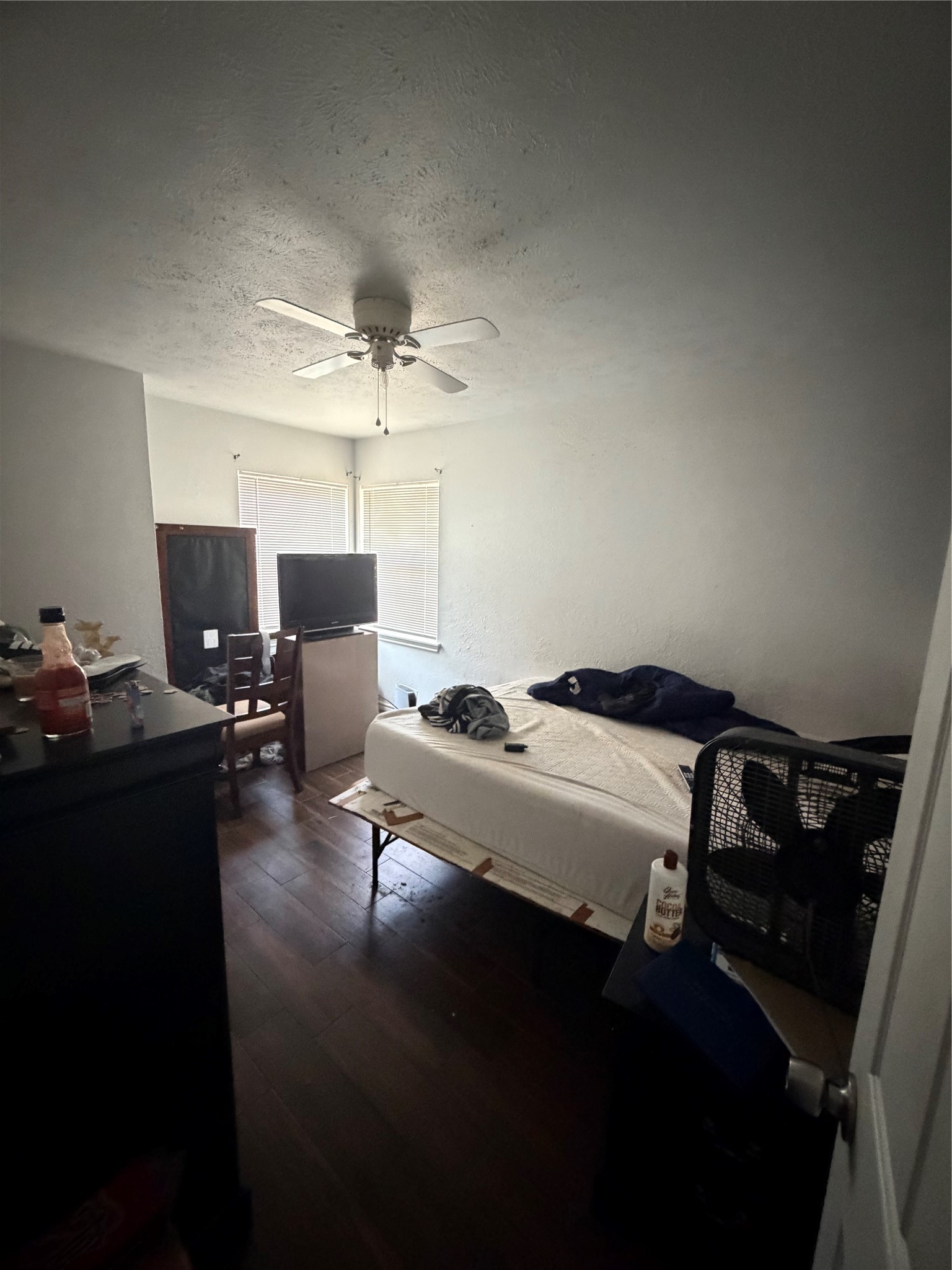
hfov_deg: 85.7
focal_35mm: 14
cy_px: 635
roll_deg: -1.4
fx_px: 513
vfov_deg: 102.1
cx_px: 476
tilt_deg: -9.2
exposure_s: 1/60
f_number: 2.2
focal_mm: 2.22
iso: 1250
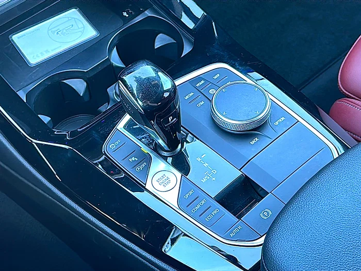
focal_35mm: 49
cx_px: 180
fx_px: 511
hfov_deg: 38.9
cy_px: 136
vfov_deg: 29.7
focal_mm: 6.86
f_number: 1.78
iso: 80
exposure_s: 1/40
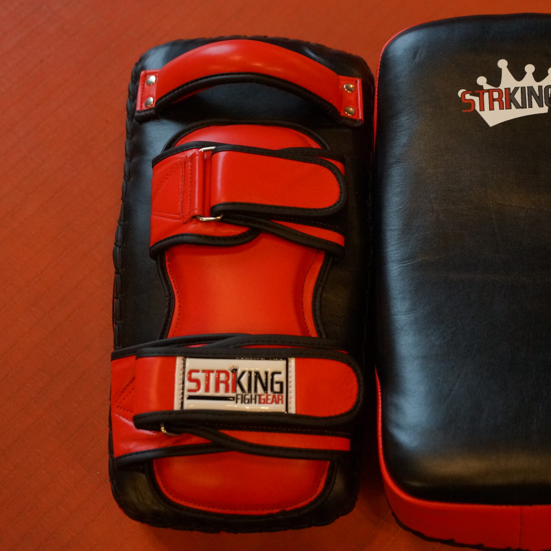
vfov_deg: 26.9
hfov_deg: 26.8
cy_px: 276
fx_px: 1153
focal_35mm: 64
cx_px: 326
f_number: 4
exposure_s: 1/160
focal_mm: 50
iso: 4000
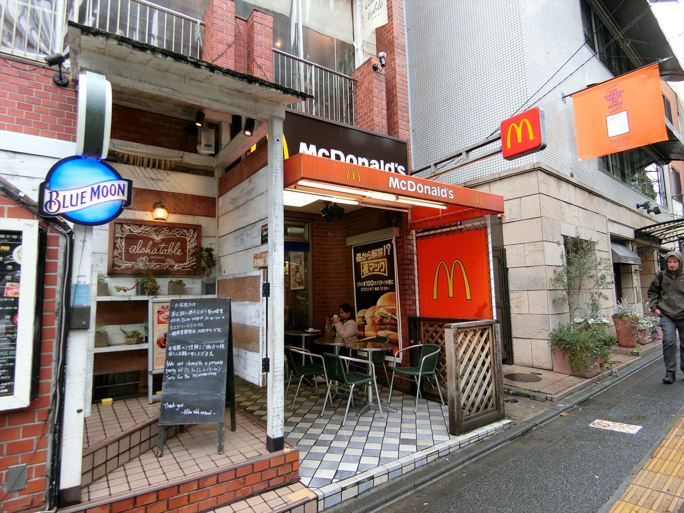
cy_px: 256
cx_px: 342
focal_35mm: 19
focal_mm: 4.06
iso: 100
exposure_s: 1/125
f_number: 2.7
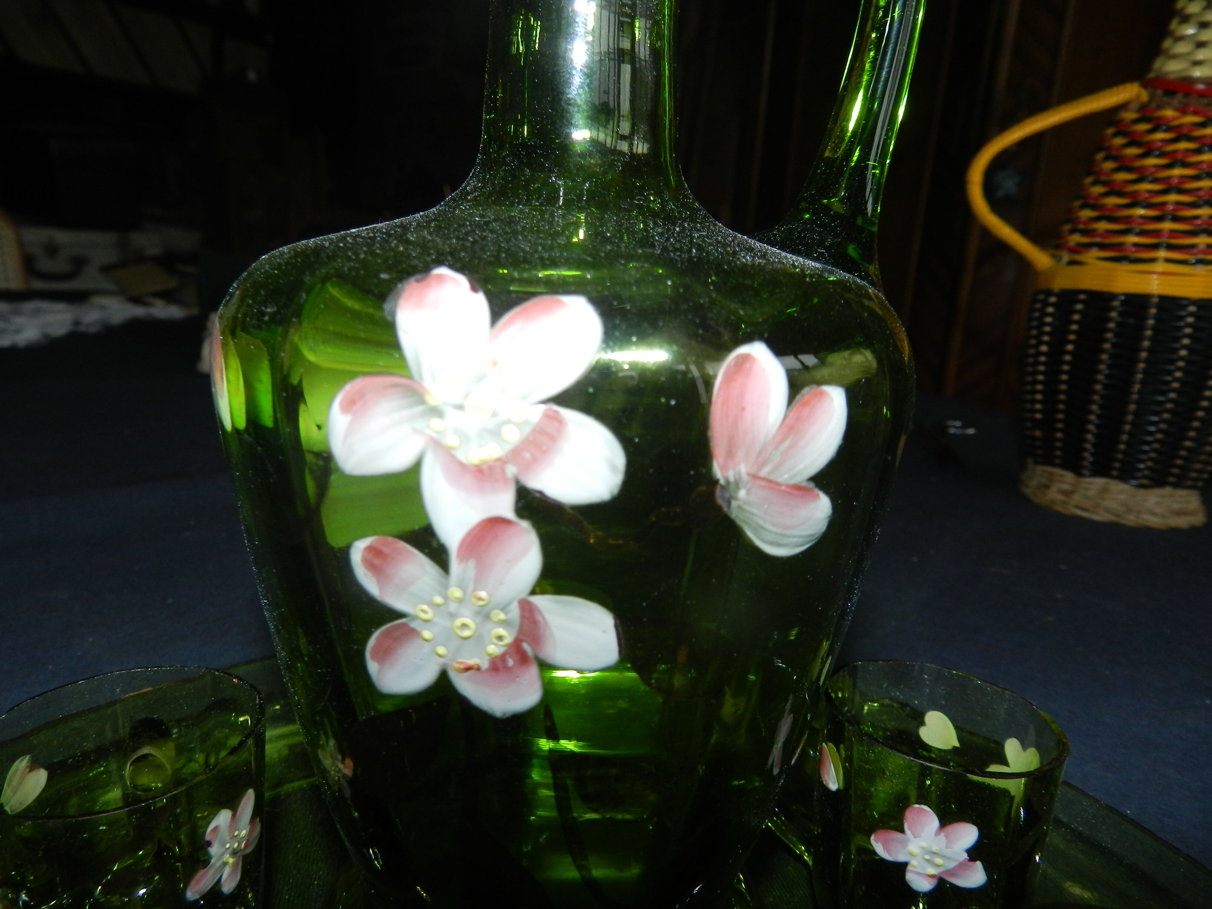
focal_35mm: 23
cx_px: 606
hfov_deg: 73.9
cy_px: 454
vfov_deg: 58.9
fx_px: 805
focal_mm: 4
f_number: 3.4
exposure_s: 1/30
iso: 200
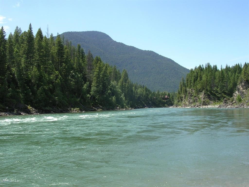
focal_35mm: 38
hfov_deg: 49.0
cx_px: 124
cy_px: 94
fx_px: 273
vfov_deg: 37.7
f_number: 5.6
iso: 100
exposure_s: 1/178
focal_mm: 5.8
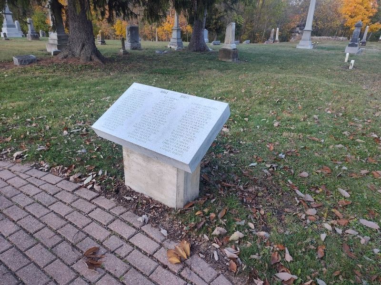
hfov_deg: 73.9
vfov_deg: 58.9
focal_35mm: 23
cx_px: 190
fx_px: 253
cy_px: 142
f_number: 1.8
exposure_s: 1/200
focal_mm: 5.56
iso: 116
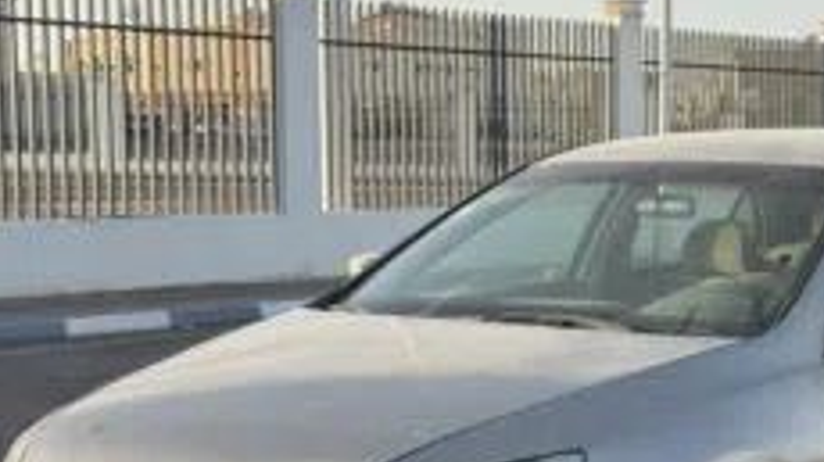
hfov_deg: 23.1
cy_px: 380
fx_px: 1987
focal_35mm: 91
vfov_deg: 13.2
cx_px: 648
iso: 64
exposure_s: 1/1377
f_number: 1.78
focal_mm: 6.76
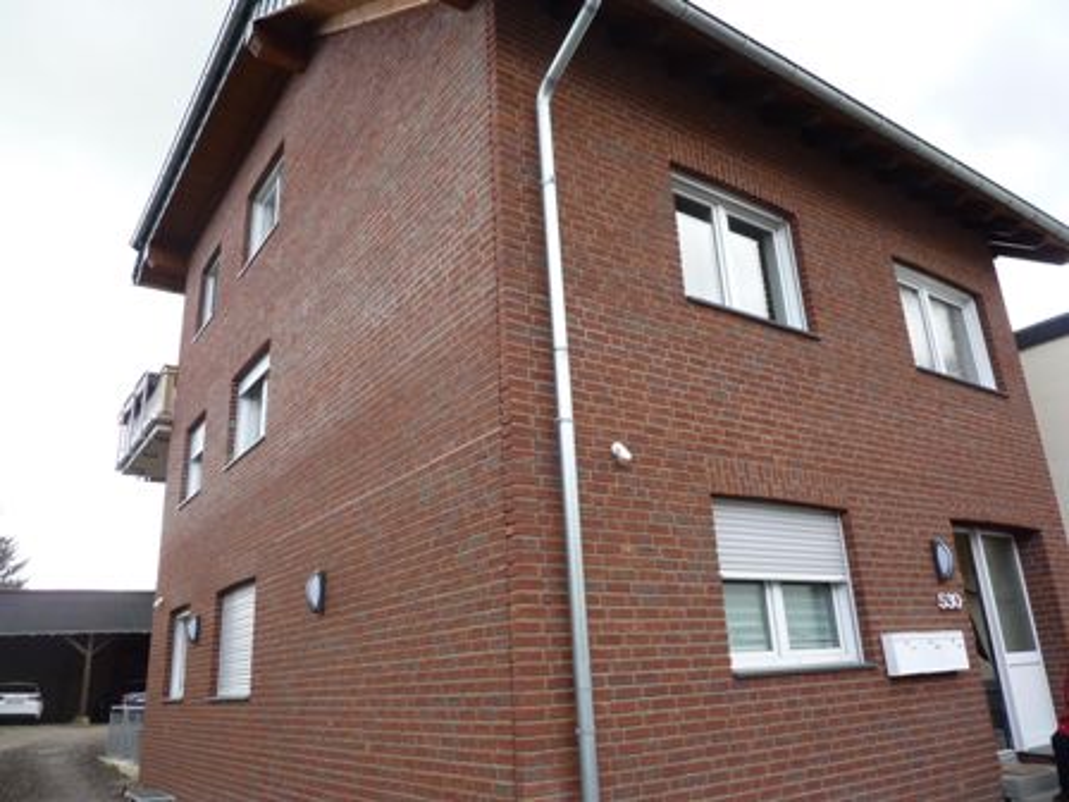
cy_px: 401
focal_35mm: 25
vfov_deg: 54.9
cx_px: 534
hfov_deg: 69.4
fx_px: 772
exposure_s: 1/80
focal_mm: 4.1
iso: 80
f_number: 3.3
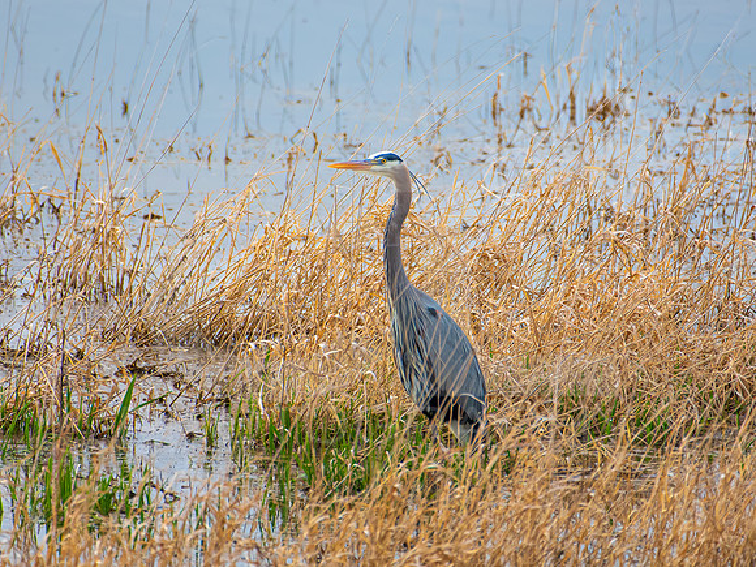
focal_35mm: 1059
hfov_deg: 1.9
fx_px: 23121
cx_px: 395
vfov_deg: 1.4
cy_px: 250
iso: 640
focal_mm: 500
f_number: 5.6
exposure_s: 1/2500
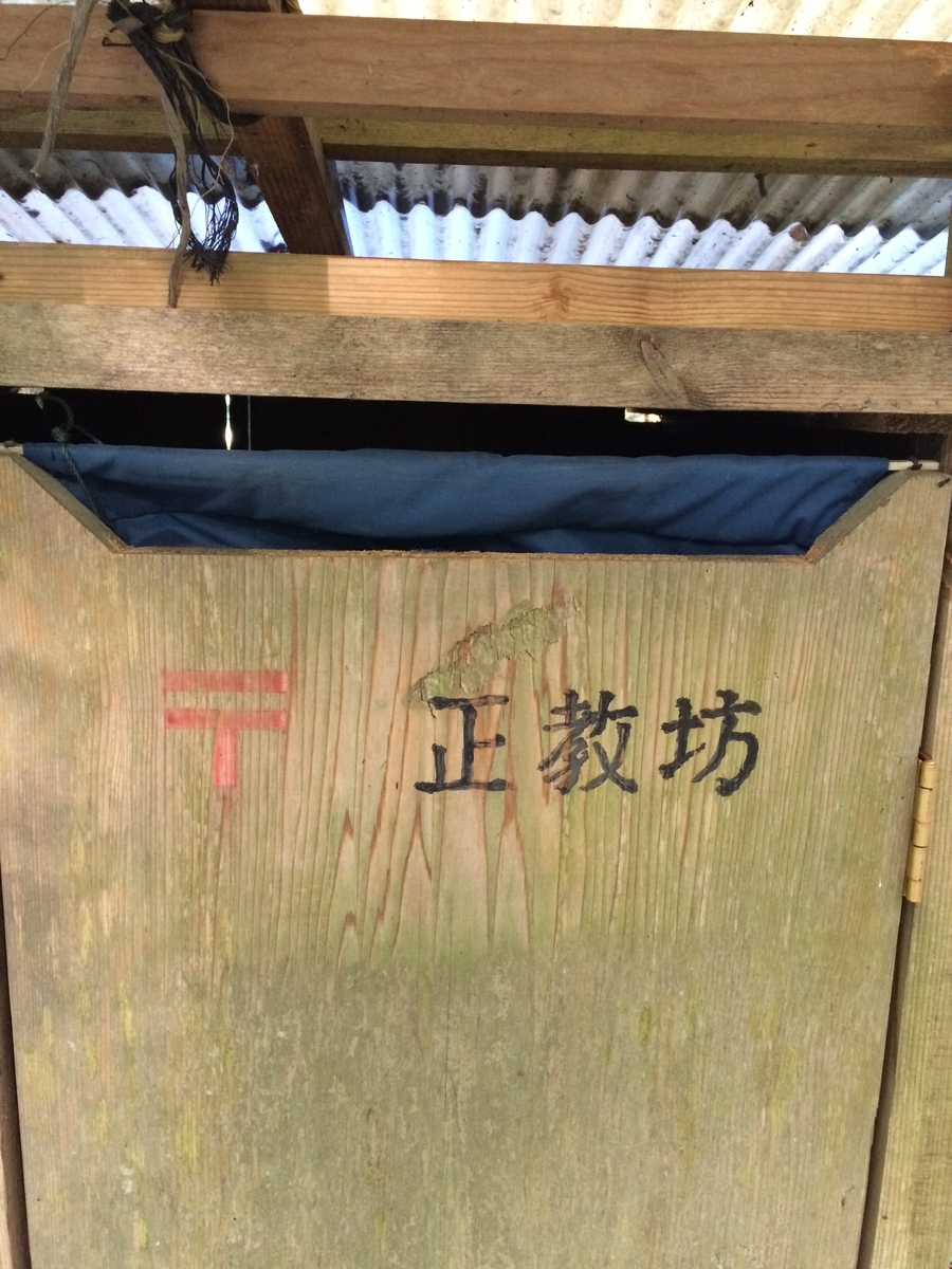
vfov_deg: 61.7
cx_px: 476
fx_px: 1063
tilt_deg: -14.8
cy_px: 634
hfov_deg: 48.2
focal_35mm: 29
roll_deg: -1.6
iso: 250
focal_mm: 4.15
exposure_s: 1/30
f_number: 2.2
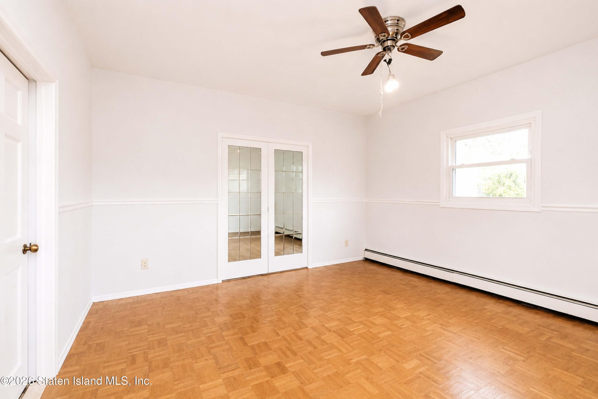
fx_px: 249
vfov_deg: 77.3
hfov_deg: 100.4
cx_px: 299
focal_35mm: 15
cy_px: 200
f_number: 8
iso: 1600
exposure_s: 1/80
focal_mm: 10
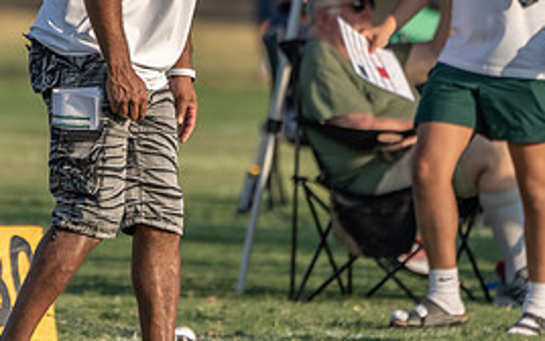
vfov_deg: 1.2
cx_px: 113
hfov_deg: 2.0
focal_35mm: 1065
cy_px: 48
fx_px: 15832
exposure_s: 1/1250
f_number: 5.6
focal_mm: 400
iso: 400
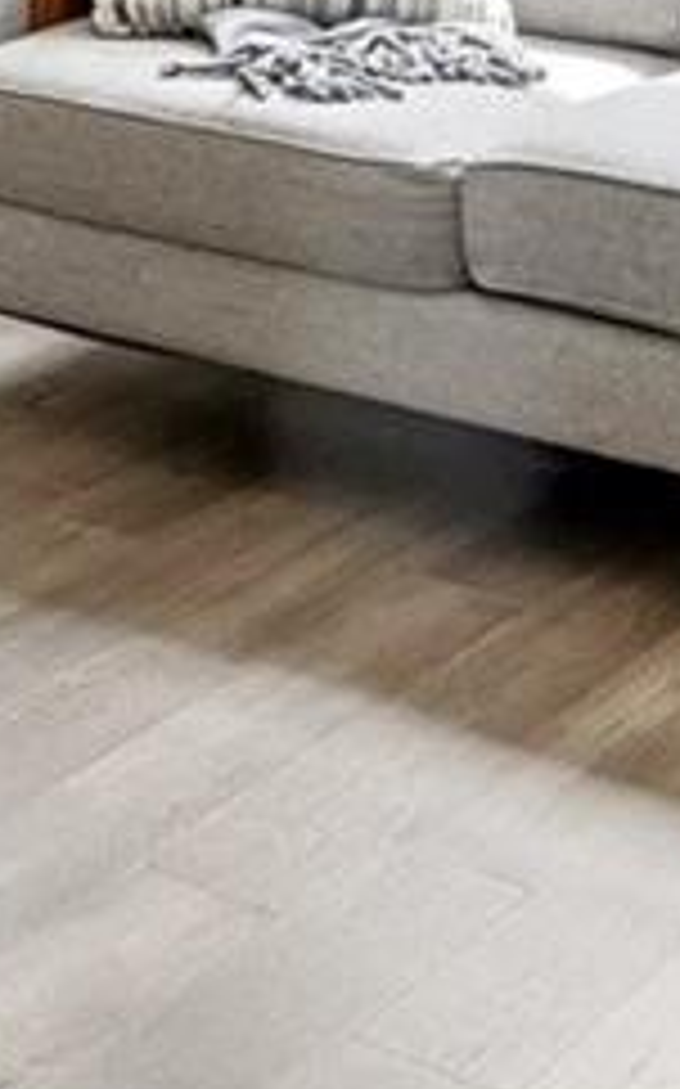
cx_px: -414
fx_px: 2998
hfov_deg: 12.2
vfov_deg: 17.7
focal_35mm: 101
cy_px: -693
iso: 800
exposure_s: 1/25
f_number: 8
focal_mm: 10
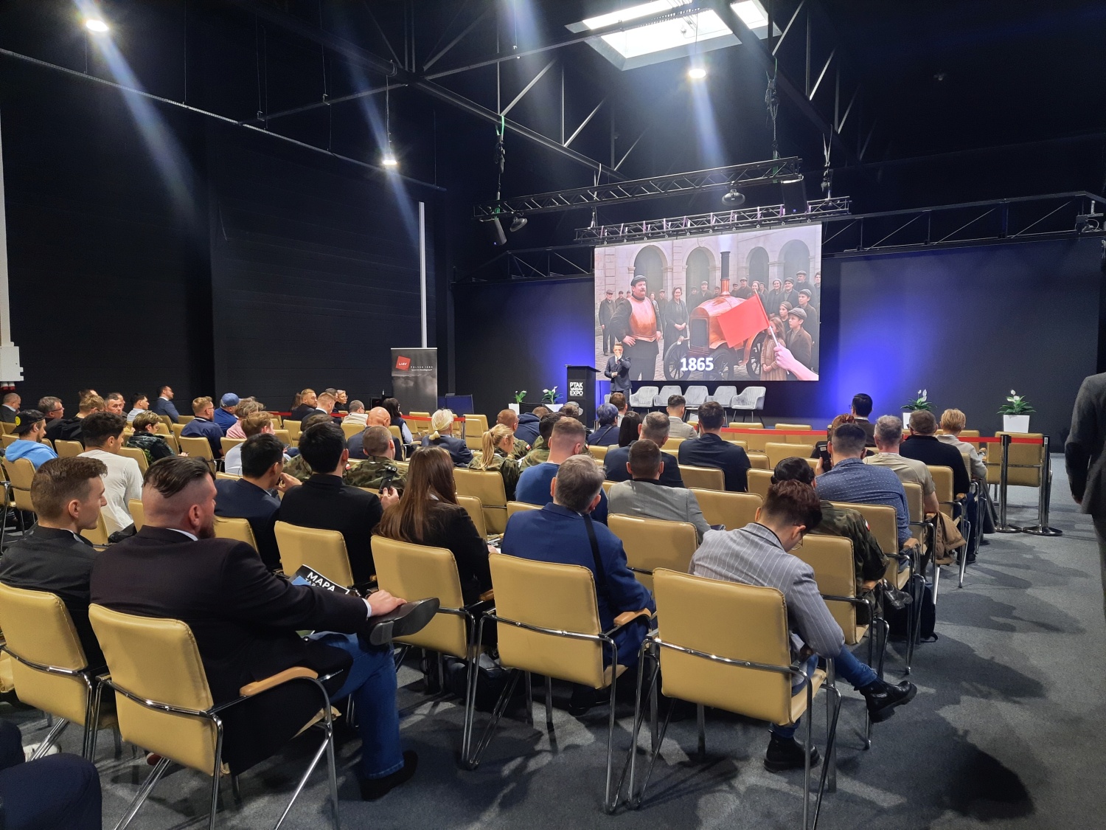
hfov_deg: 71.6
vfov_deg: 56.8
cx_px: 553
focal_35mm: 24
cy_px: 415
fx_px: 767
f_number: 1.8
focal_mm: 5.23
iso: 250
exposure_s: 1/33
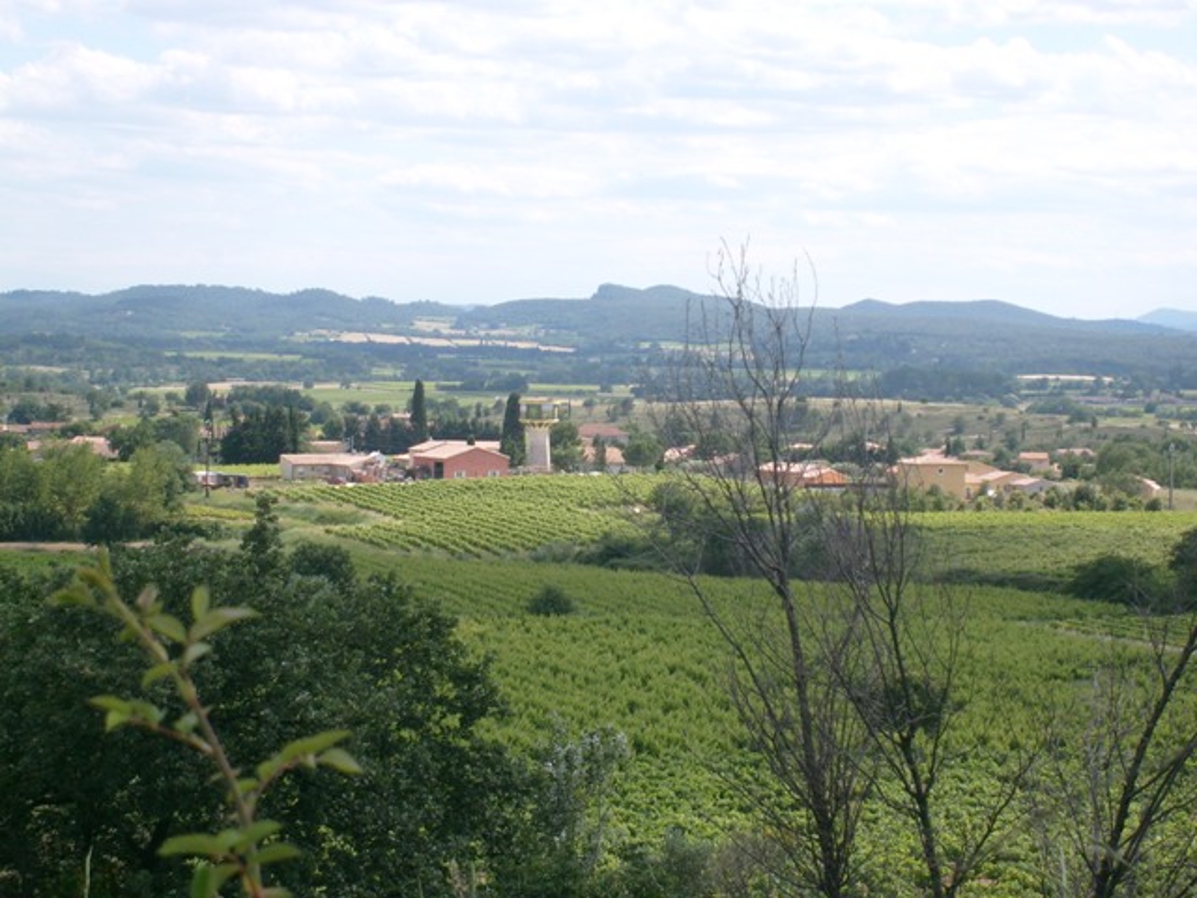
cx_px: 598
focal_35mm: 106
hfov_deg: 18.5
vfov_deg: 14.0
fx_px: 3665
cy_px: 449
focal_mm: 17.4
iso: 80
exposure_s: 1/500
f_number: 4.9
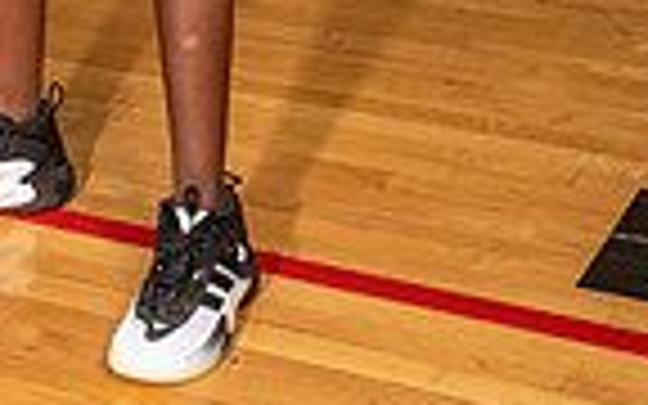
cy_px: -518
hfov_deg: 16.3
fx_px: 2243
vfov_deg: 9.4
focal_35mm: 127
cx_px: 94
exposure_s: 1/320
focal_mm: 40
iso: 400
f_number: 7.1
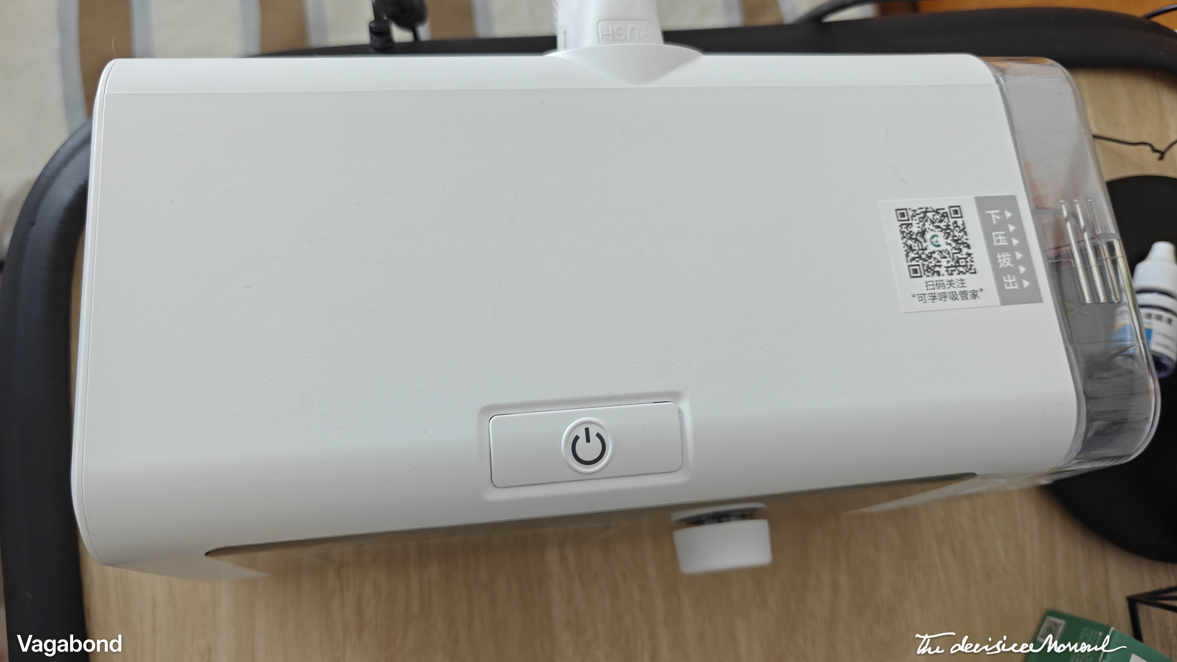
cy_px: 274
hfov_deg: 71.9
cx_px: 576
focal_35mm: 26
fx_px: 811
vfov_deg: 44.2
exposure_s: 1/101
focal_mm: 6.06
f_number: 1.6
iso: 250
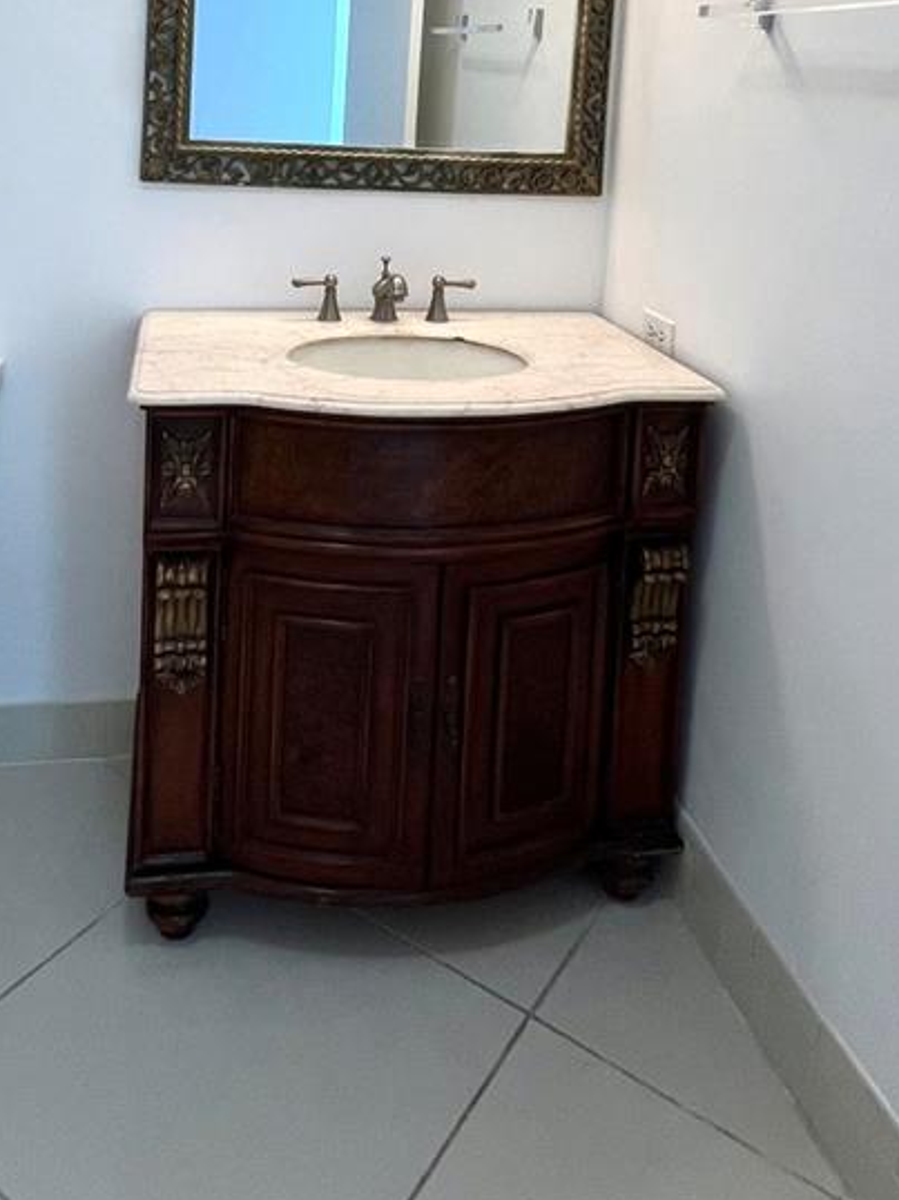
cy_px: 158
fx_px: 1005
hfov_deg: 47.8
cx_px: 344
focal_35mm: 29
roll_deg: -2.6
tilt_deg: -3.0
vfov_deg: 55.0
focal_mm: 1.57
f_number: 1.8
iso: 100
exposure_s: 1/120
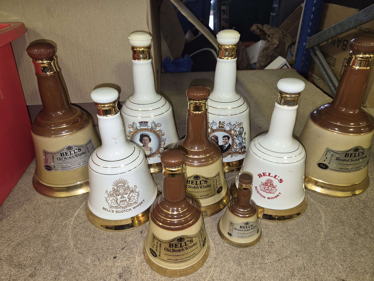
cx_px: 187
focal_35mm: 23
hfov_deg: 73.9
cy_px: 140
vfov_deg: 58.9
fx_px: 248
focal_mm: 5.4
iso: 160
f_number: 1.8
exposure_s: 1/20
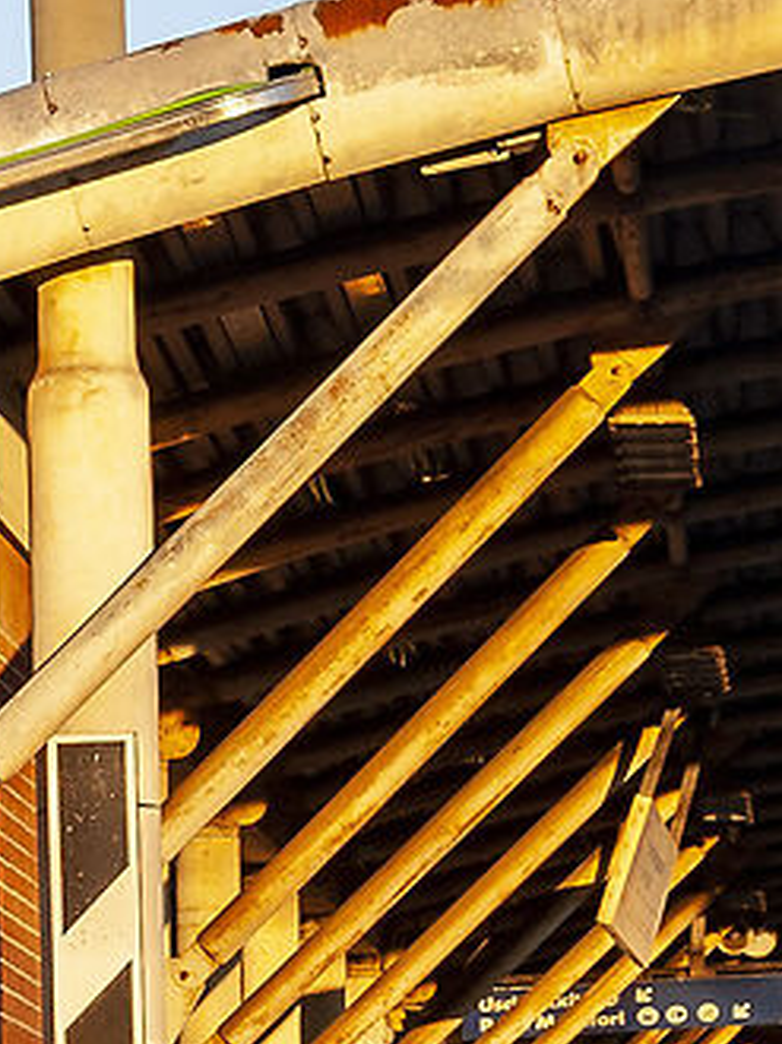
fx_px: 7389
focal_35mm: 245
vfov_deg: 8.0
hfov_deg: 5.9
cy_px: 1101
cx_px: -703
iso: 400
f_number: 8
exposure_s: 1/100
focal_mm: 35
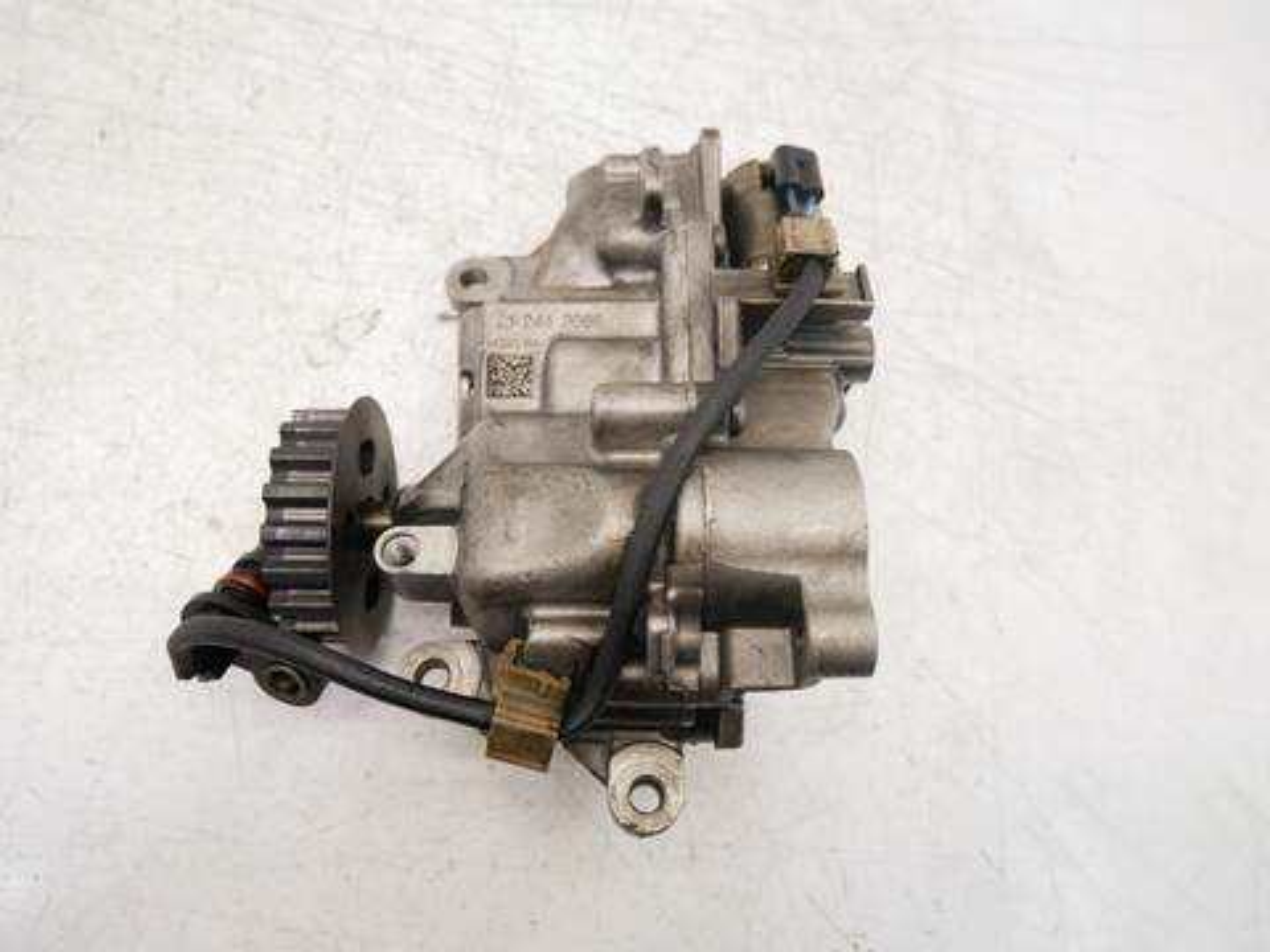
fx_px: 881
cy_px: 476
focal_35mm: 24
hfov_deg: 71.6
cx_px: 635
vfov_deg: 56.8
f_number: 3.5
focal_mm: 12
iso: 400
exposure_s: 1/60
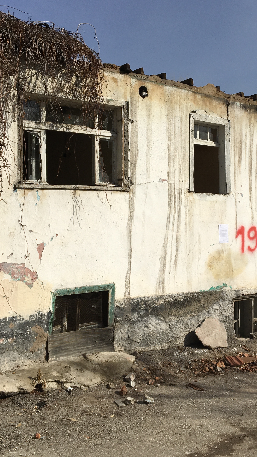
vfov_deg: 46.4
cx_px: 178
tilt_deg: +4.7
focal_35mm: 44
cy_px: 223
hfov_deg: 26.9
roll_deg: +1.4
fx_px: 533
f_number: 2.2
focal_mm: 4.15
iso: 25
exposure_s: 1/4808
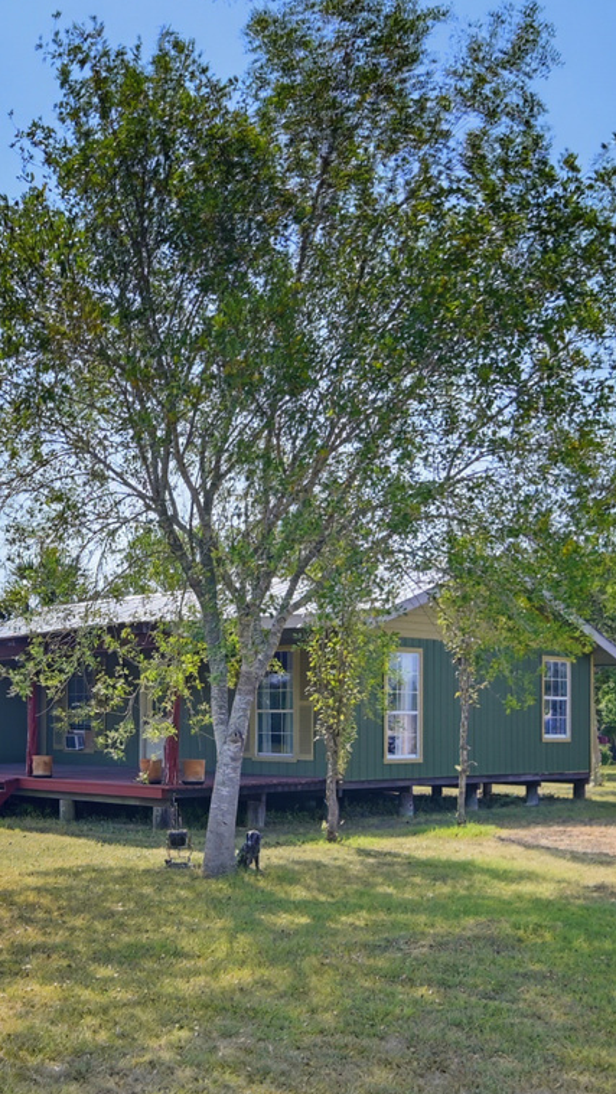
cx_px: 130
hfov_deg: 30.5
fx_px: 1103
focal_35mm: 38
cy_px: 722
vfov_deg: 51.9
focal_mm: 11.5
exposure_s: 1/640
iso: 100
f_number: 7.1
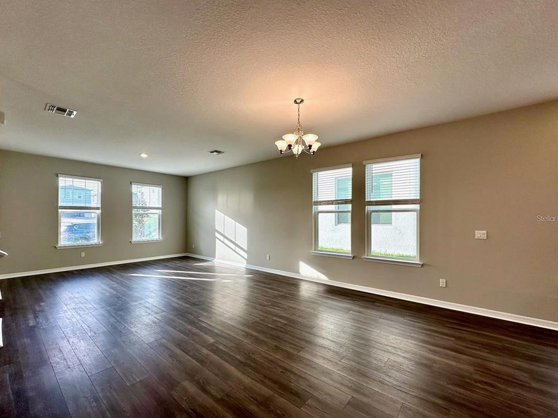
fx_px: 242
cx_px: 273
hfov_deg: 98.2
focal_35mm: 15
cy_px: 218
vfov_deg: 81.7
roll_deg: -0.1
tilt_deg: +1.2
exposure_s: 1/152
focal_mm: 2.22
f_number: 2.2
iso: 40
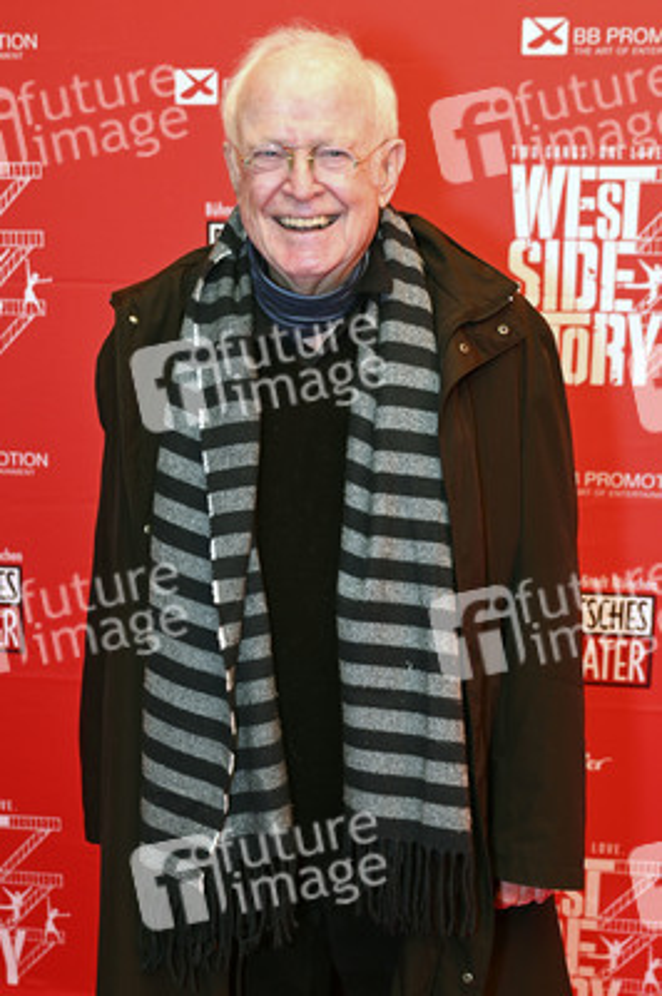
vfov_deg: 48.5
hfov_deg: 33.3
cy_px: 498
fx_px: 1105
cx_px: 331
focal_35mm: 40
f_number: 2.8
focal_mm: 40
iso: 1250
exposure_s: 1/125
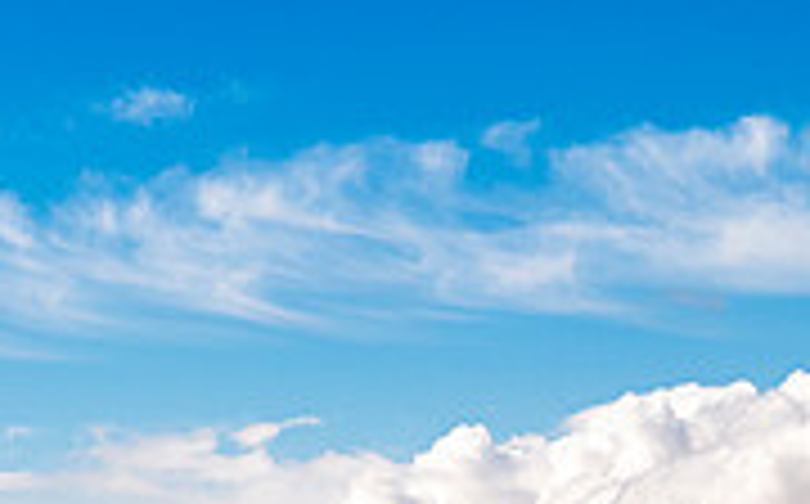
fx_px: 4498
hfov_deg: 10.2
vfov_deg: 6.3
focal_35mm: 204
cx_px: 40
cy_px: 722
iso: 125
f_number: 7.1
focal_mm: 22.77
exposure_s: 1/250
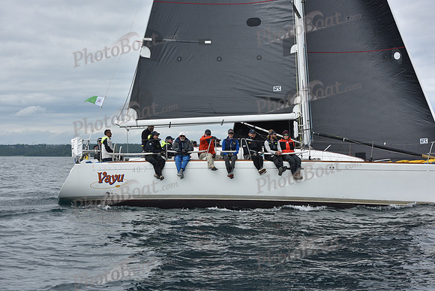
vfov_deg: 19.5
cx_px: 218
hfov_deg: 28.8
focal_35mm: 70
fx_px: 846
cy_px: 146
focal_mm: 70
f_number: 9
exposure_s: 1/800
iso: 250
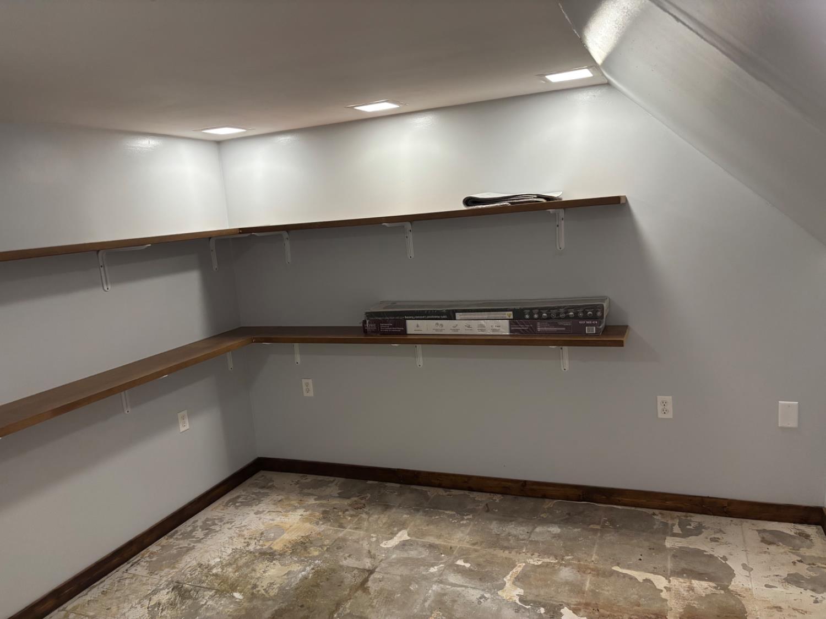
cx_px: 413
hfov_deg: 67.3
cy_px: 310
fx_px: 620
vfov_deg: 53.1
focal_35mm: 26
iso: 400
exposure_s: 1/60
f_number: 1.6
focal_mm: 5.96
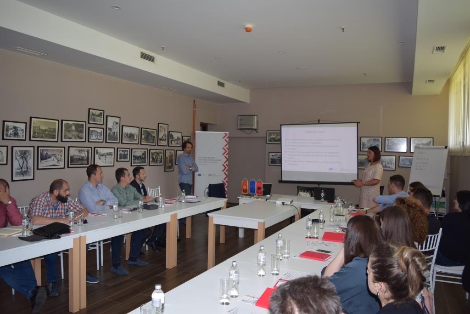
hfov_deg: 67.4
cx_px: 235
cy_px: 157
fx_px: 353
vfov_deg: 47.9
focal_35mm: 27
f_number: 3.5
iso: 400
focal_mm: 18
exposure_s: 1/60
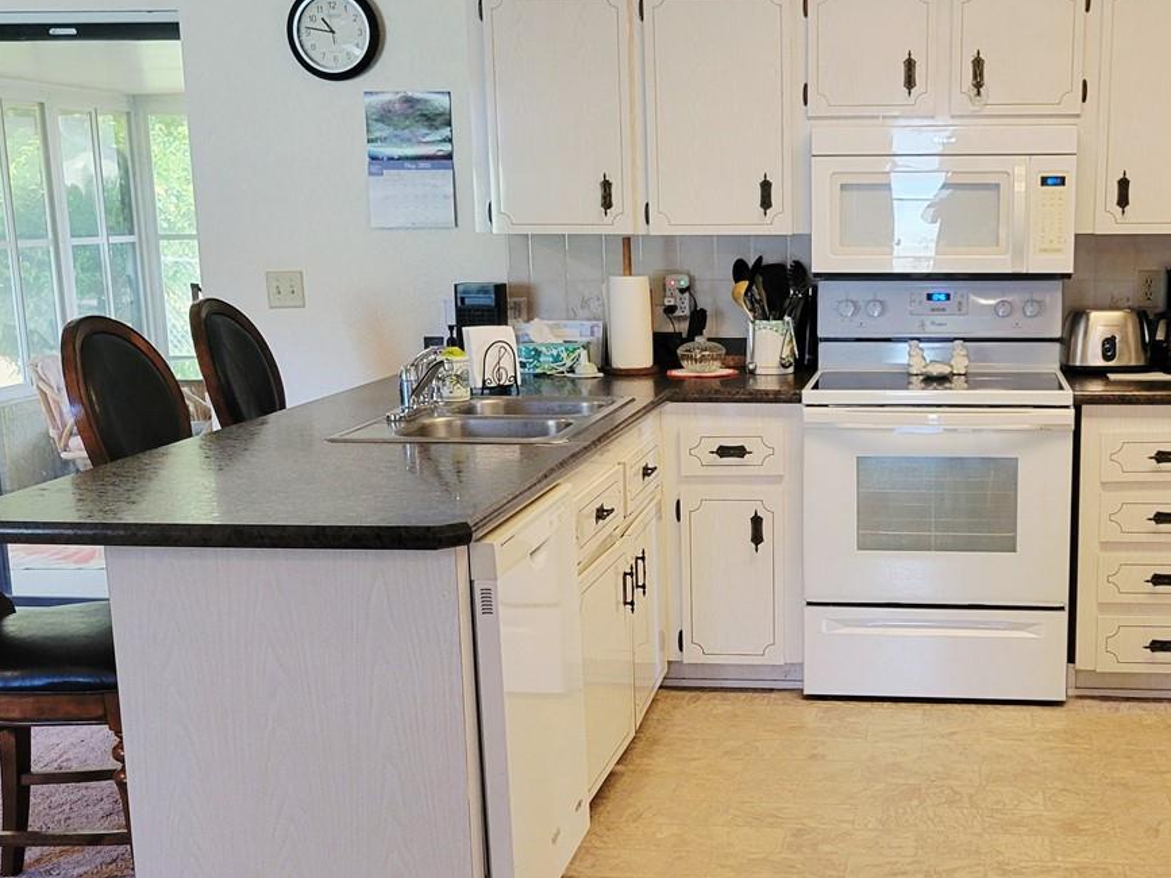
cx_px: 817
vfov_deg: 30.2
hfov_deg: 39.0
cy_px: 524
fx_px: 1624
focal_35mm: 48
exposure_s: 1/60.2
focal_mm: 5.4
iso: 250
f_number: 1.8
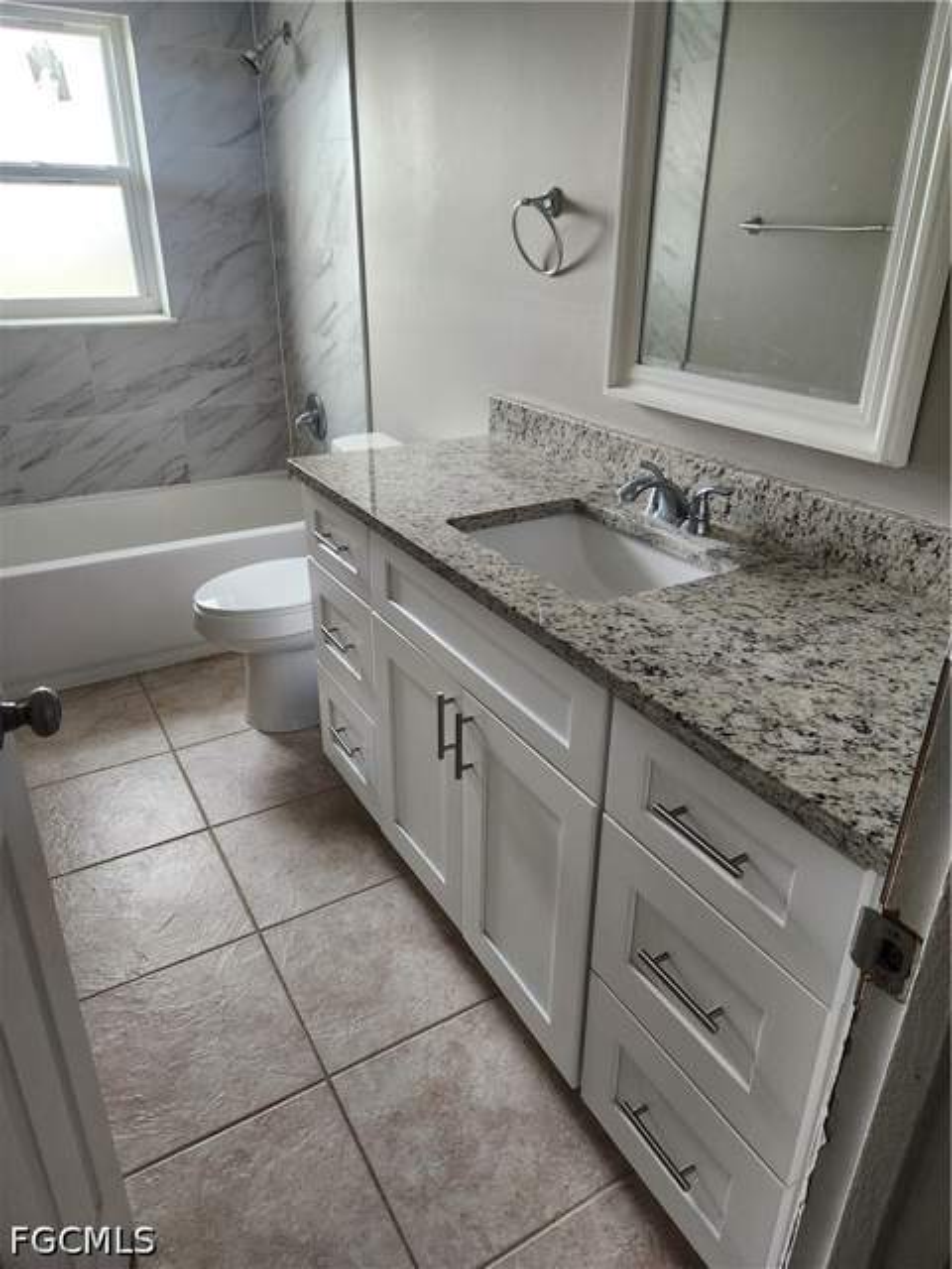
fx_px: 843
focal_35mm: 23
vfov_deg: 73.9
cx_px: 476
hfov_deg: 58.9
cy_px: 634
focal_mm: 5.4
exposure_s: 1/120
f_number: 1.8
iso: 320
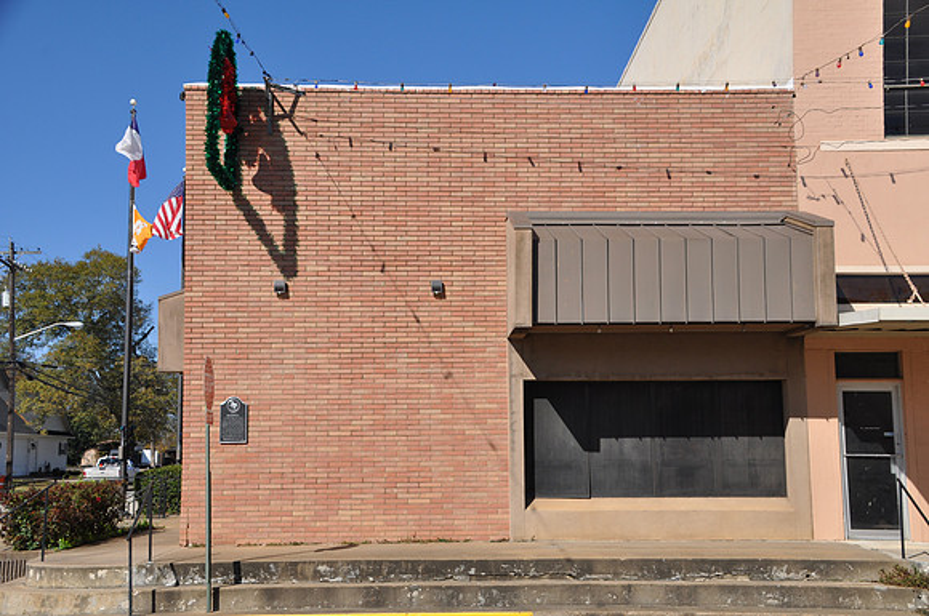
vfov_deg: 28.9
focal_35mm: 46
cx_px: 464
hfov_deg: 42.4
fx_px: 1198
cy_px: 308
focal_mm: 31
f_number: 9
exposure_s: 1/320
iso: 200
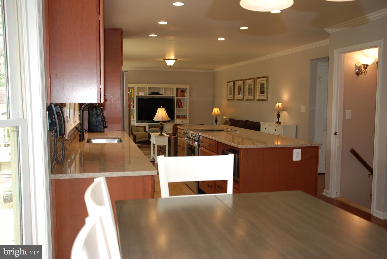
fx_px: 355
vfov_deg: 40.1
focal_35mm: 33
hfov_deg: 57.2
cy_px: 130
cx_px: 194
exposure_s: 1/60
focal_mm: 22
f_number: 3.8
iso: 200
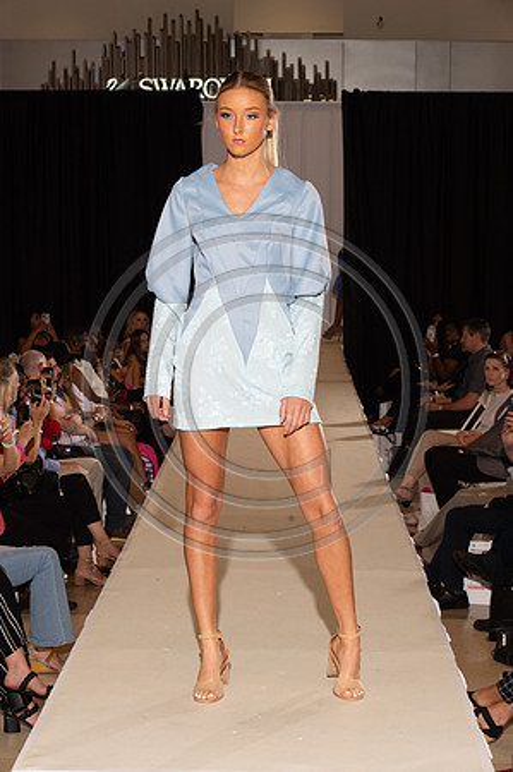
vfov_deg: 25.4
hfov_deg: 17.0
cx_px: 256
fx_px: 1714
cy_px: 386
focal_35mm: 80
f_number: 9
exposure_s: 1/250
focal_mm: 80
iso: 800
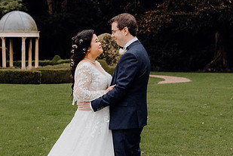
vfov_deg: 14.8
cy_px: 112
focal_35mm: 92
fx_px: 595
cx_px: 80
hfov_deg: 22.1
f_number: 3.5
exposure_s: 1/160
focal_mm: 49
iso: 500
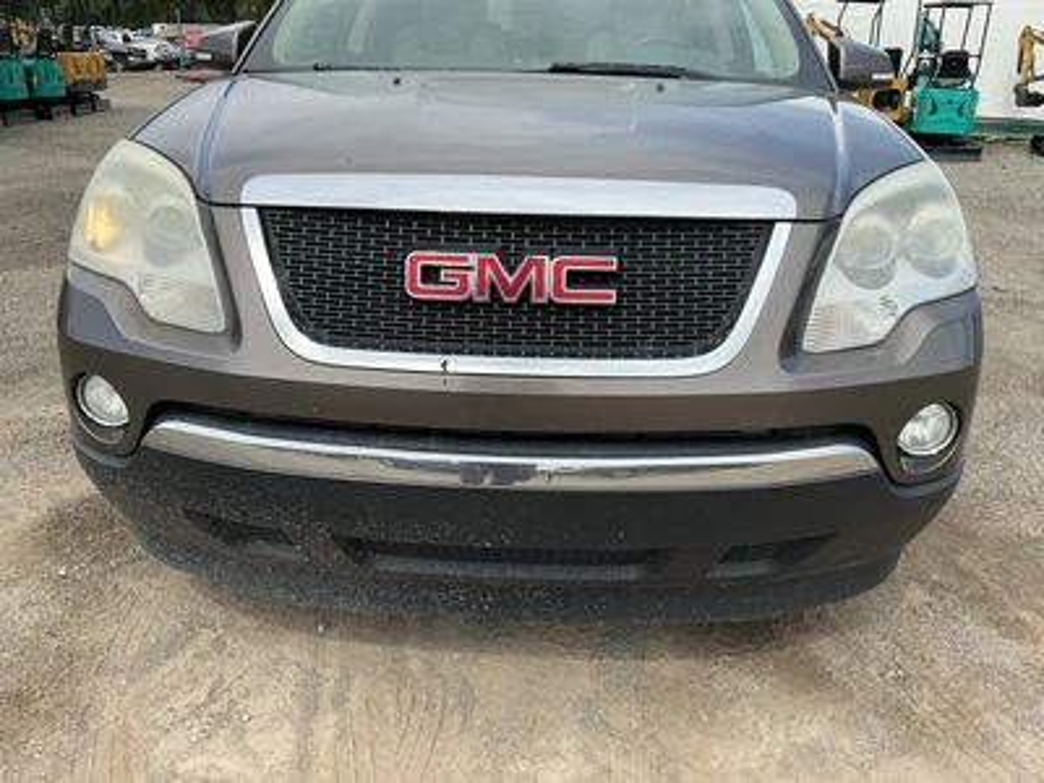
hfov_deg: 63.4
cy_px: 392
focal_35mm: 28
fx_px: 844
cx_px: 522
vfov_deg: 49.7
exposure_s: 1/883
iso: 25
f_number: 1.8
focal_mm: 3
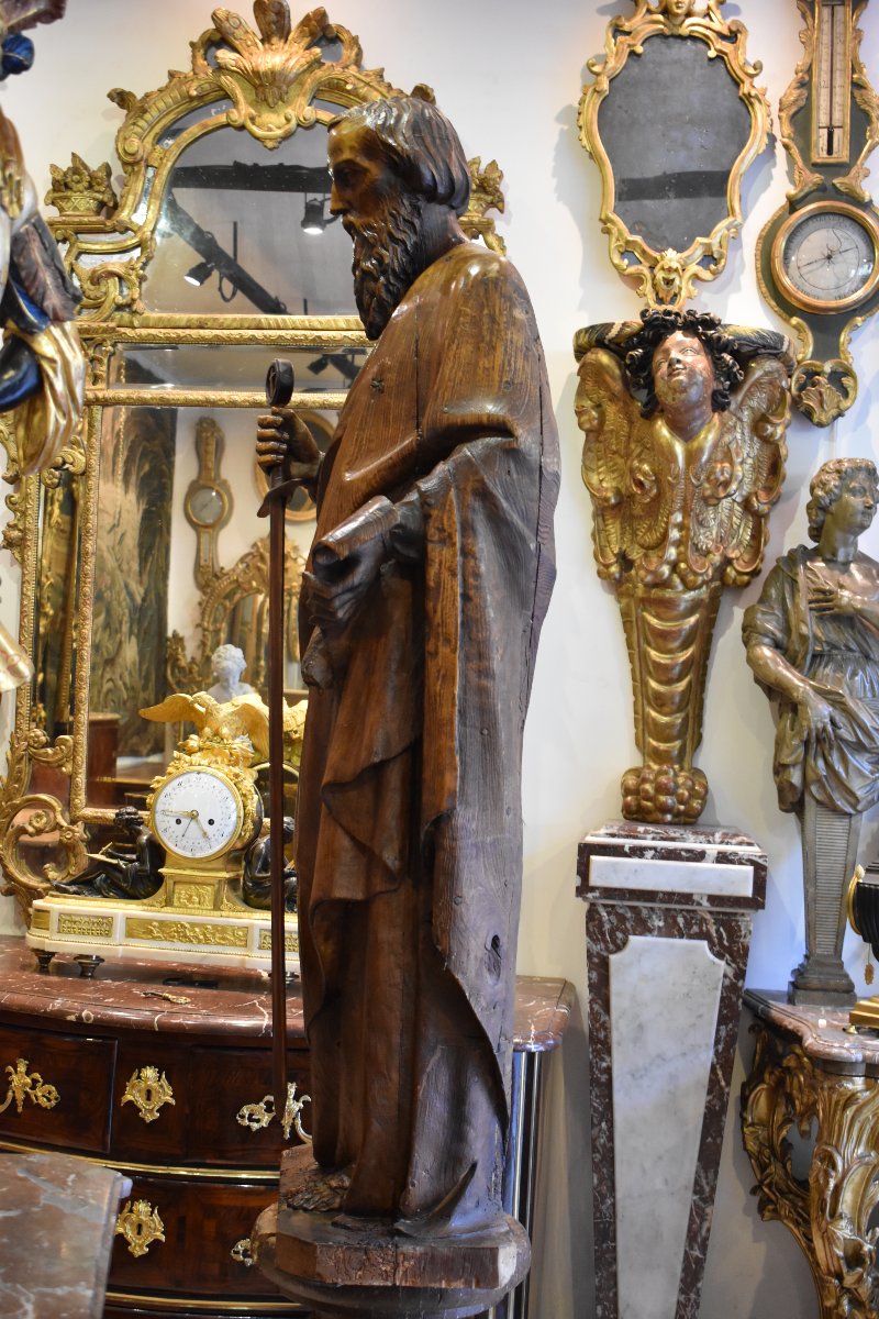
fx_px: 1538
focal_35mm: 42
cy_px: 660
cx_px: 440
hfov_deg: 31.9
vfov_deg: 46.4
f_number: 4.2
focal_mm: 28
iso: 2200
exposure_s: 1/60
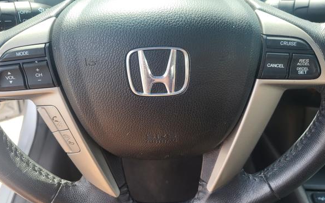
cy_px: 105
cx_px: 165
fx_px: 266
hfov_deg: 62.9
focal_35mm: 30
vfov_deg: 41.8
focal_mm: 5.4
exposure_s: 1/304
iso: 40
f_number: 1.8
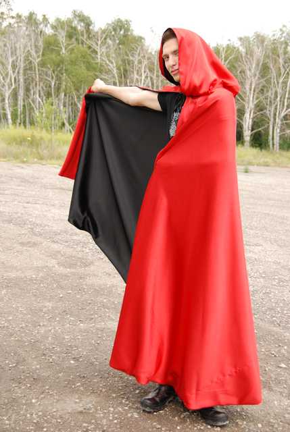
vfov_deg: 35.0
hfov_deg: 23.9
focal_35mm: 57
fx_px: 686
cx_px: 145
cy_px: 216
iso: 100
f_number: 5
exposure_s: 1/100
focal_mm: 38
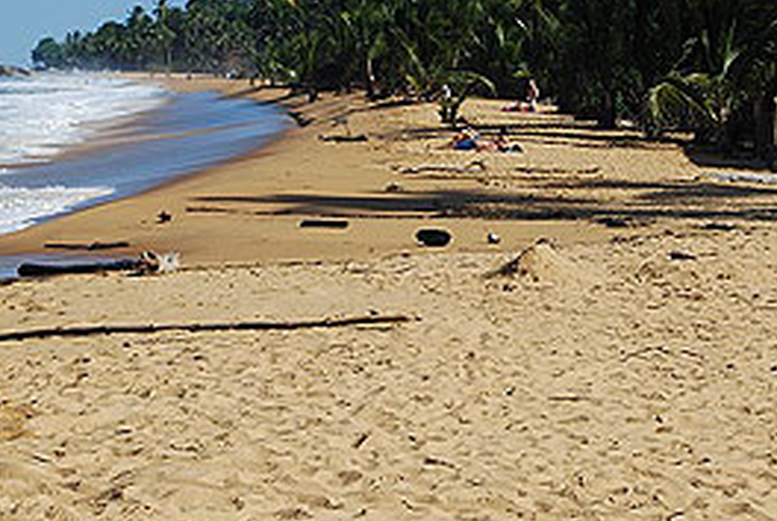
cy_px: 188
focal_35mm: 141
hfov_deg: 14.5
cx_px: 350
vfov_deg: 9.8
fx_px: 3045
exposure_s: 1/250
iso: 100
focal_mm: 55
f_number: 8
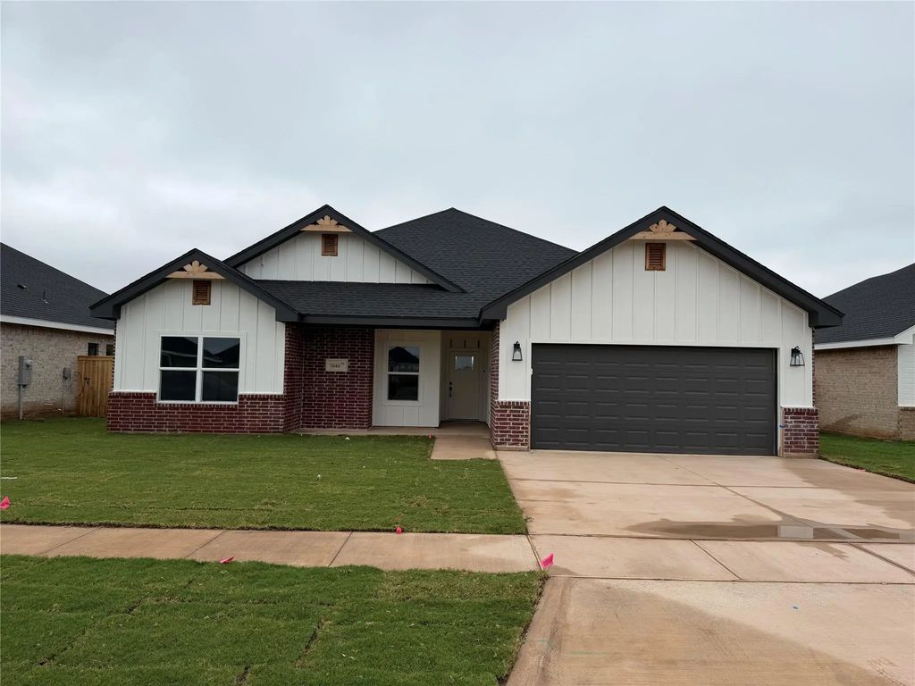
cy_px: 343
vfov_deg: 56.8
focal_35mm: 24
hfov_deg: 71.6
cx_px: 458
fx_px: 634
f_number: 1.78
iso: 80
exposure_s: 1/1949
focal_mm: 6.76
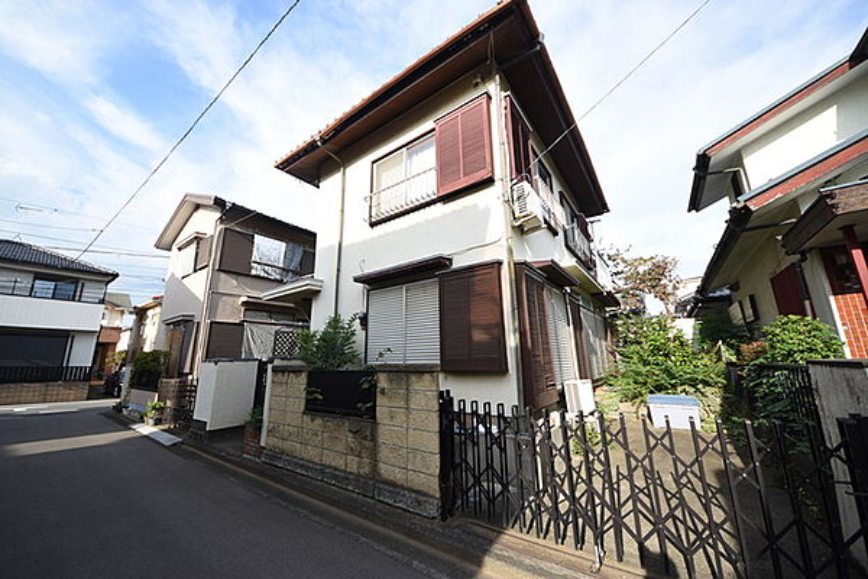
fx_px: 289
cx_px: 434
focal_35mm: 12
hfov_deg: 112.6
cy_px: 290
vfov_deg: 90.0
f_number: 5.6
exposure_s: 1/250
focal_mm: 8
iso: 100
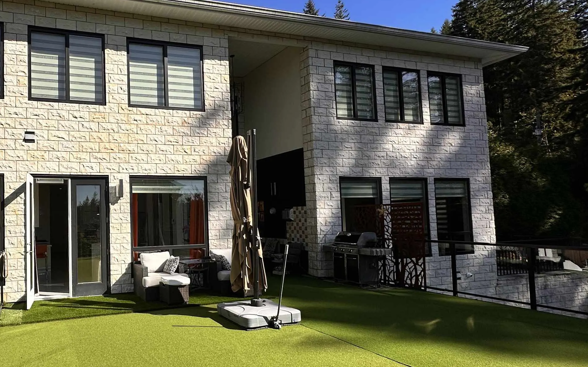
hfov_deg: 69.3
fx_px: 385
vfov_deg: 51.0
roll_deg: +1.4
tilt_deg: +3.6
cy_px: 201
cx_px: 139
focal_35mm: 24
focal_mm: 2.22
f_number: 2.2
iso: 40
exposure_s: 1/2132
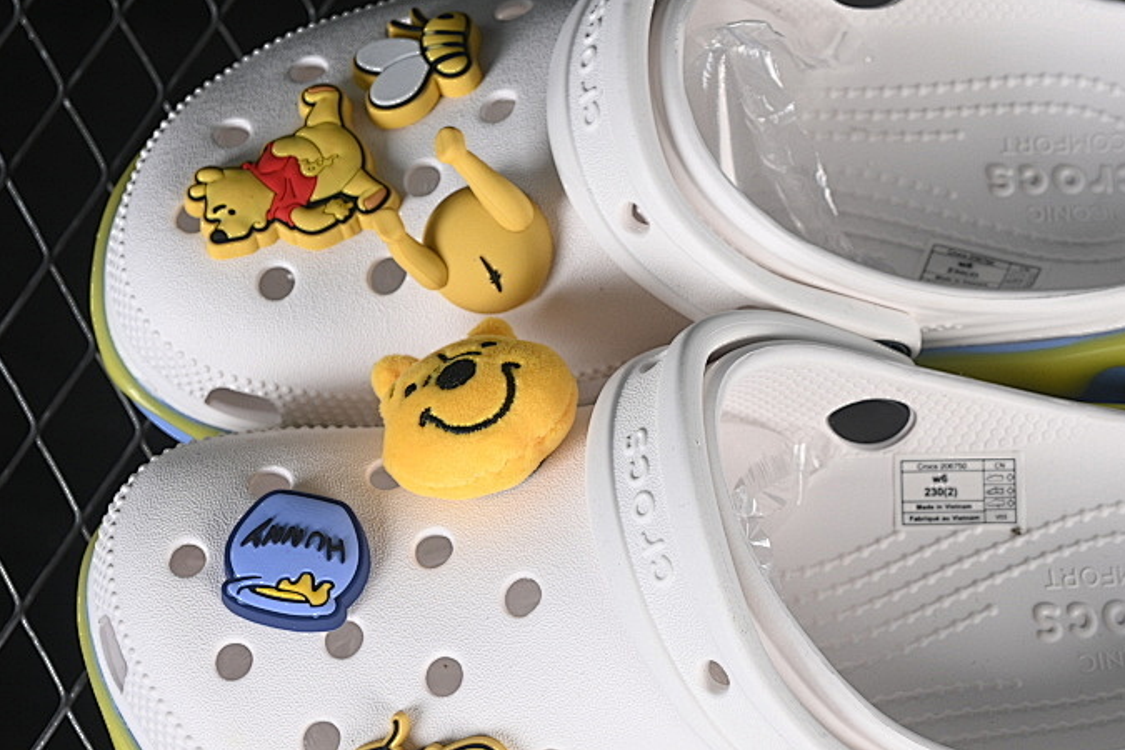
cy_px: 458
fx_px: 3750
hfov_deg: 17.0
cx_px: 727
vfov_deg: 11.4
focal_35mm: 120
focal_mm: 50
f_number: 7.1
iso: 160
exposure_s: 1/80
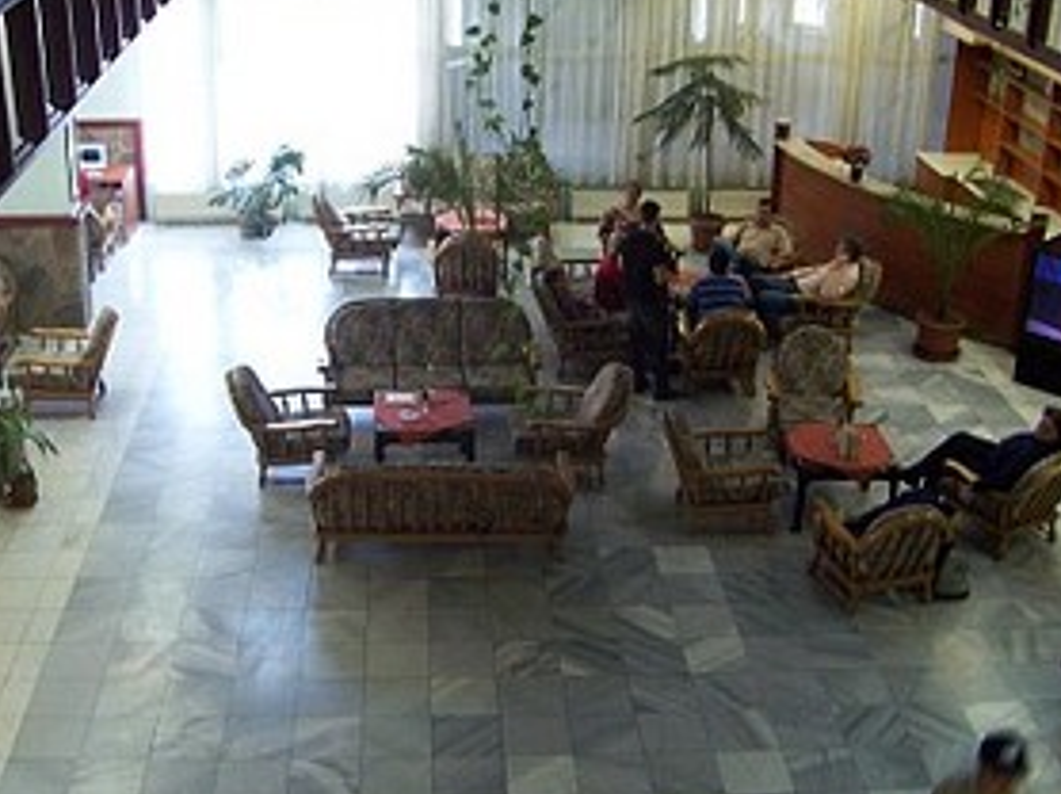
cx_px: 492
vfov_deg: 29.6
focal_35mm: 49
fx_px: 1501
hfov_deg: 38.9
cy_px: 374
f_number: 2.7
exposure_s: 1/8
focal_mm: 5.6
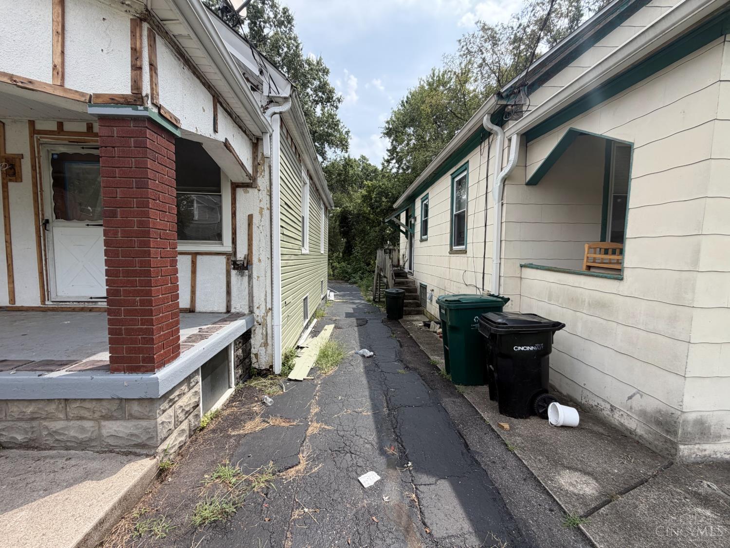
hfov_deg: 102.1
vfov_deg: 85.7
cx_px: 365
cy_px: 274
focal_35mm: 14
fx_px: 295
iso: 32
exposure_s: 1/770
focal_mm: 2.22
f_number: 2.2
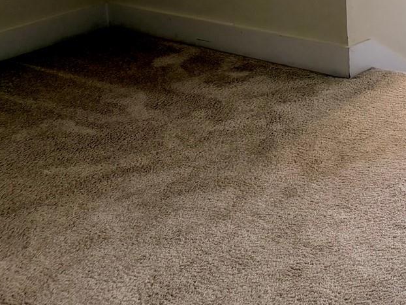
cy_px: -173
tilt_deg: -7.4
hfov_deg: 20.2
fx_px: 927
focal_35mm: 79
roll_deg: +1.5
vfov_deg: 16.7
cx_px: 653
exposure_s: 1/146
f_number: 1.78
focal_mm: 6.76
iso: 200
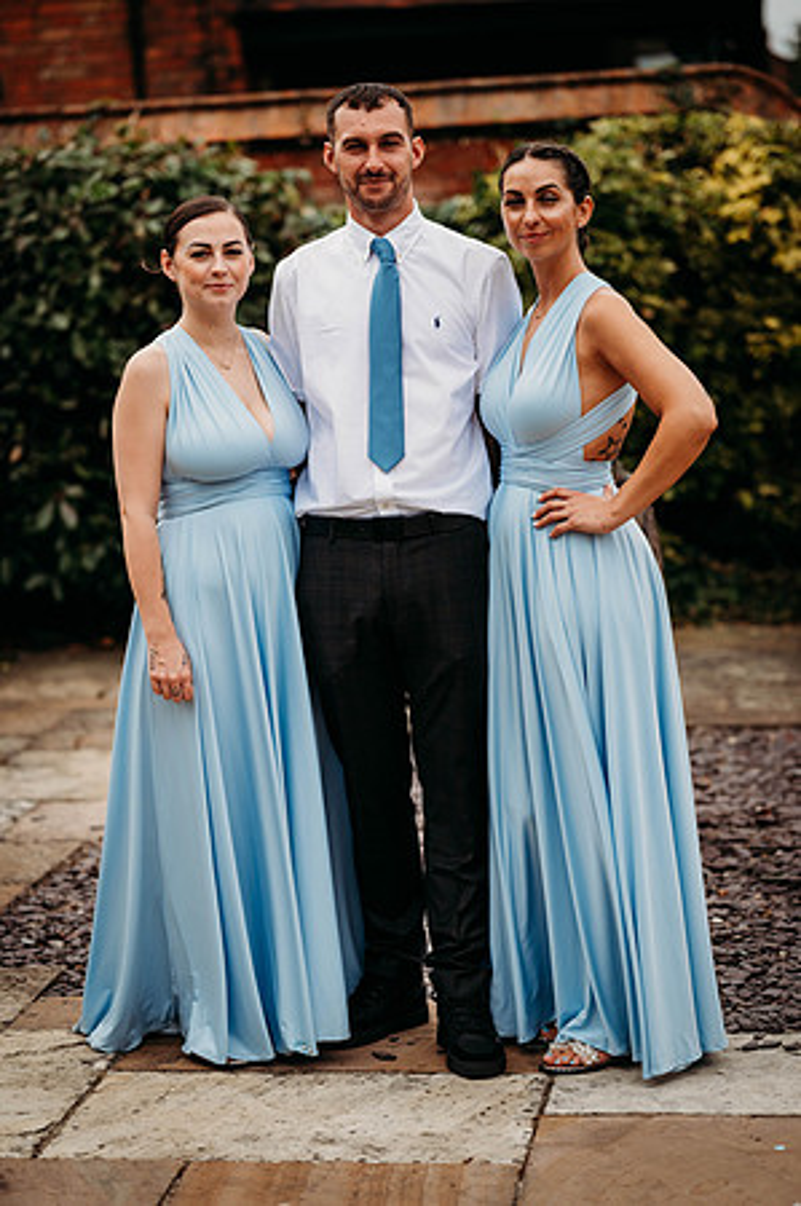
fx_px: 2843
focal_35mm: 85
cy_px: 603
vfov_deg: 23.9
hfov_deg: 16.0
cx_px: 400
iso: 100
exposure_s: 1/1250
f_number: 2.2
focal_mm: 85
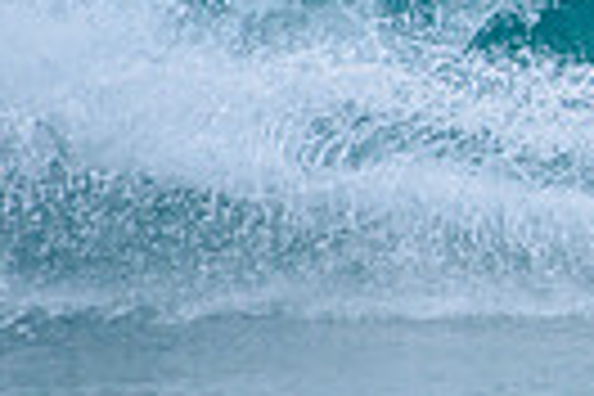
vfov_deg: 0.6
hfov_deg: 0.9
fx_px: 36165
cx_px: 1210
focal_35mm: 2192
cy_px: 29
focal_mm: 500
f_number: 5.6
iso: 400
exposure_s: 1/2000
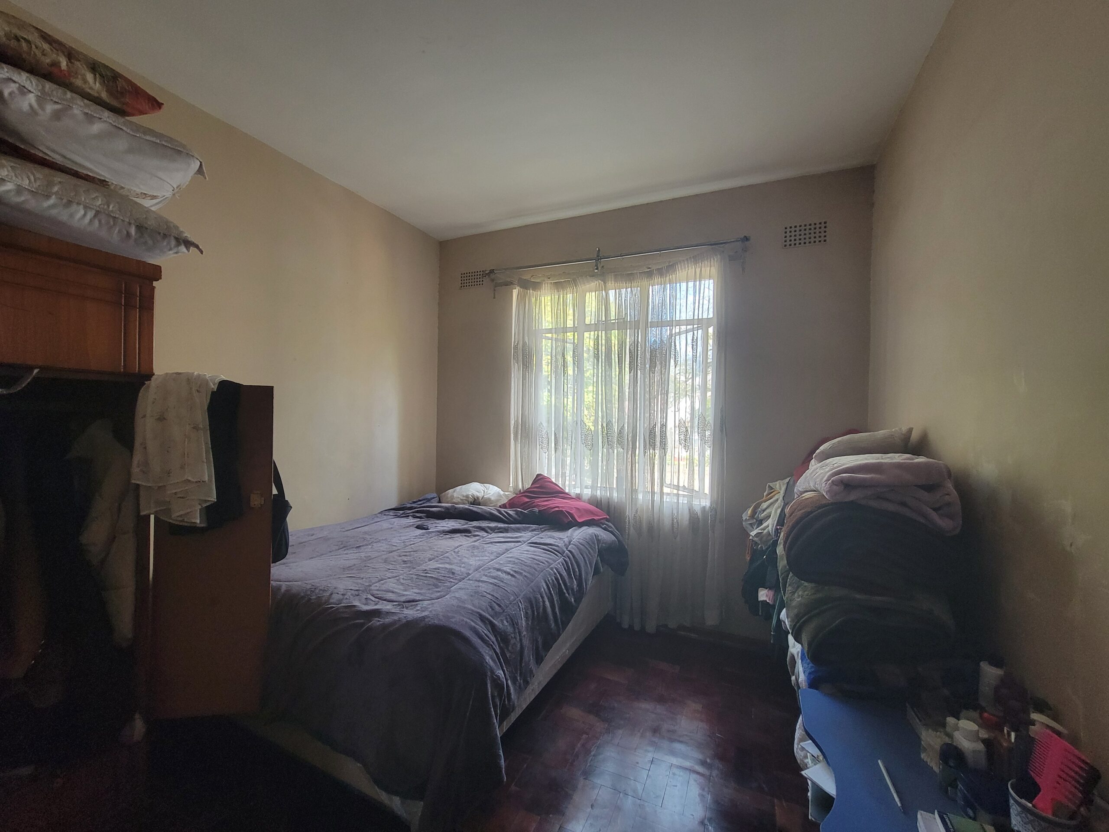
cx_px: 554
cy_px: 416
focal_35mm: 13
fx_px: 416
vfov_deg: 89.9
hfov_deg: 106.2
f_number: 2.2
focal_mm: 2.2
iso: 320
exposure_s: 1/60
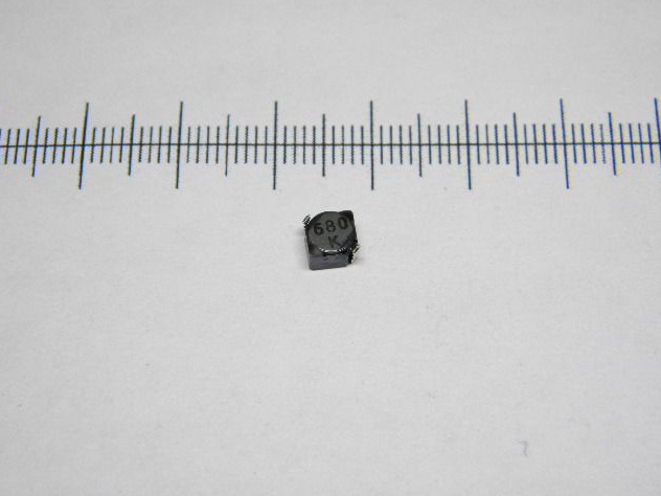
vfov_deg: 17.6
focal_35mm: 84
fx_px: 1604
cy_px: 246
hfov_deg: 23.3
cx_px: 328
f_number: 4.5
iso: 93
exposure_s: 1/64.4
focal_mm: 15.1
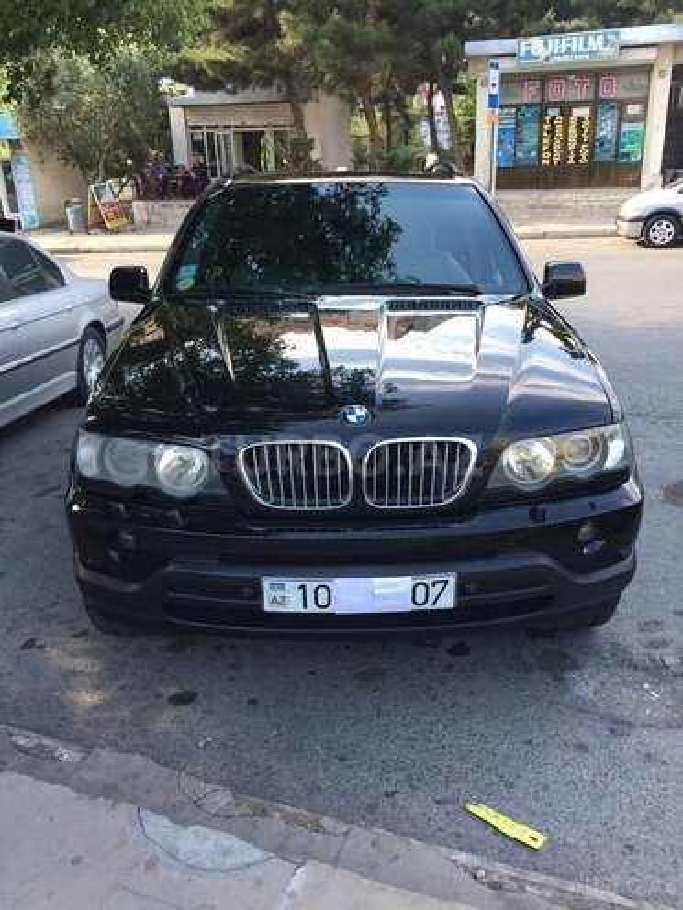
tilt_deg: -21.5
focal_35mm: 29
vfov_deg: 61.7
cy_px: 455
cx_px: 342
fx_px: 763
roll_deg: +1.9
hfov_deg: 48.2
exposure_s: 1/122
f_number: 2.2
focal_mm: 4.15
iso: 32
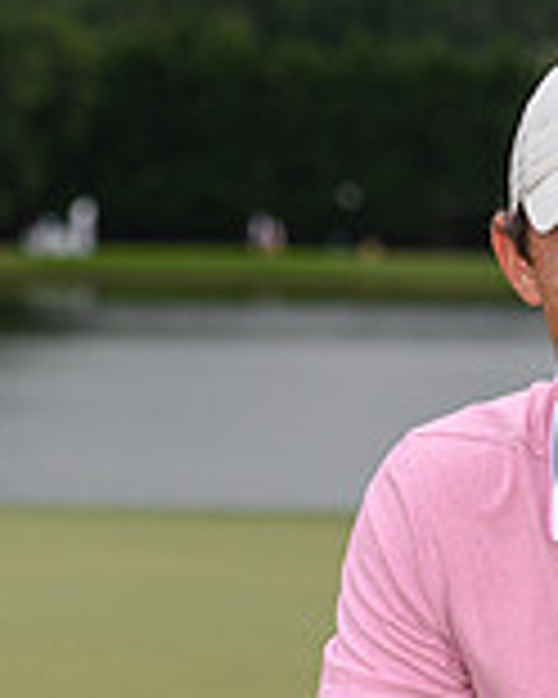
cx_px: 636
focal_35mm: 328
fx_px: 6771
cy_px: 871
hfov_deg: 4.7
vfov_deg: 5.9
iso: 400
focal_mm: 80
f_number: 4
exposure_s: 1/500
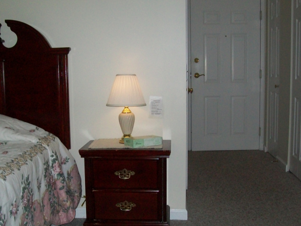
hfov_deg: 38.8
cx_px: 124
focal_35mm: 49
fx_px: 426
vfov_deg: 29.6
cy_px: 133
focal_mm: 6
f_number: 2.7
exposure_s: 1/500
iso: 160
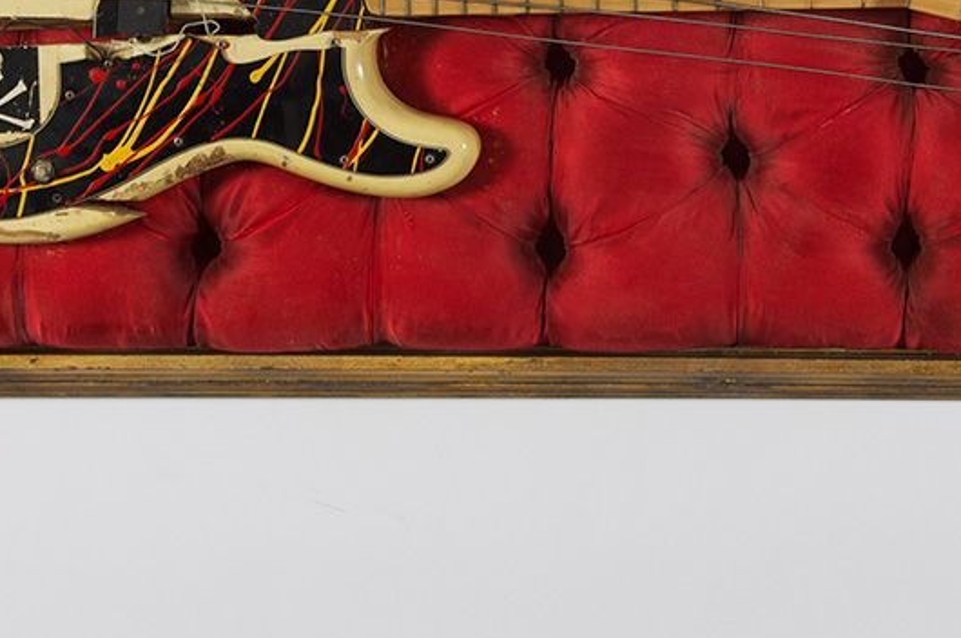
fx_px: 2992
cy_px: -47
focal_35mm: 112
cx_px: 736
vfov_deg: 12.0
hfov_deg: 18.1
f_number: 6.3
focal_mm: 31
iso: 100
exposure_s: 1/60
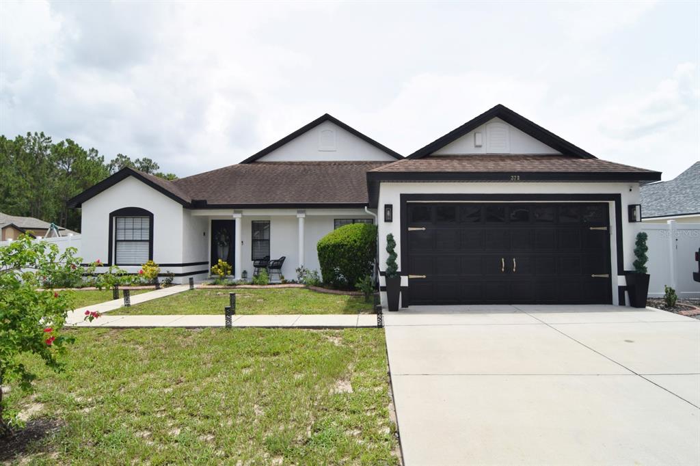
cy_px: 233
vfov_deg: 72.0
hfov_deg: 95.0
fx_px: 321
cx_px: 350
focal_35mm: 16
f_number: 10
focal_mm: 11
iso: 200
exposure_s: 1/400
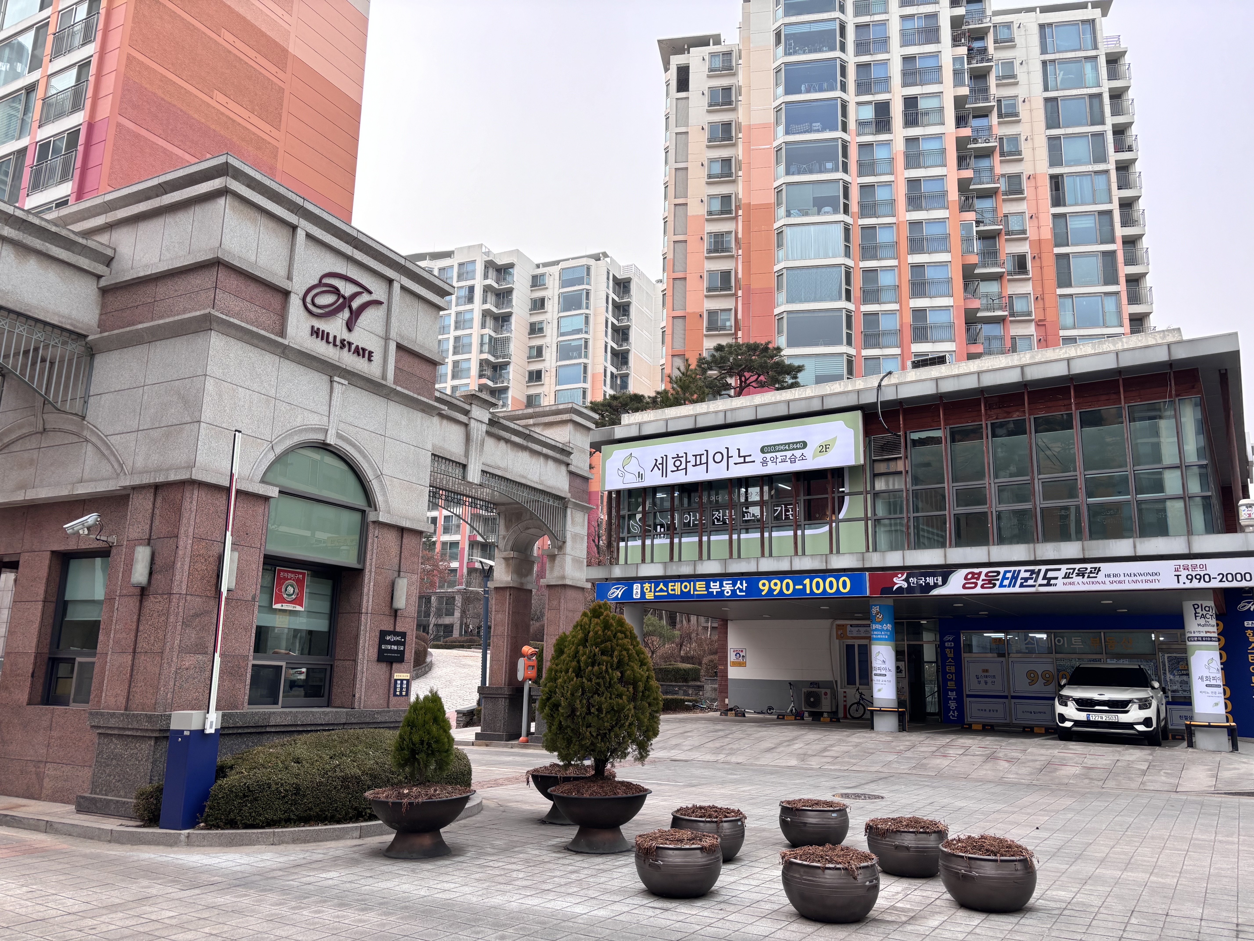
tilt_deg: +11.4
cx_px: 627
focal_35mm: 26
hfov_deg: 67.3
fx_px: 942
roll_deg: -1.0
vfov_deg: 53.1
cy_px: 470
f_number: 1.6
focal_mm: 5.96
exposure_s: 1/1027
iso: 50
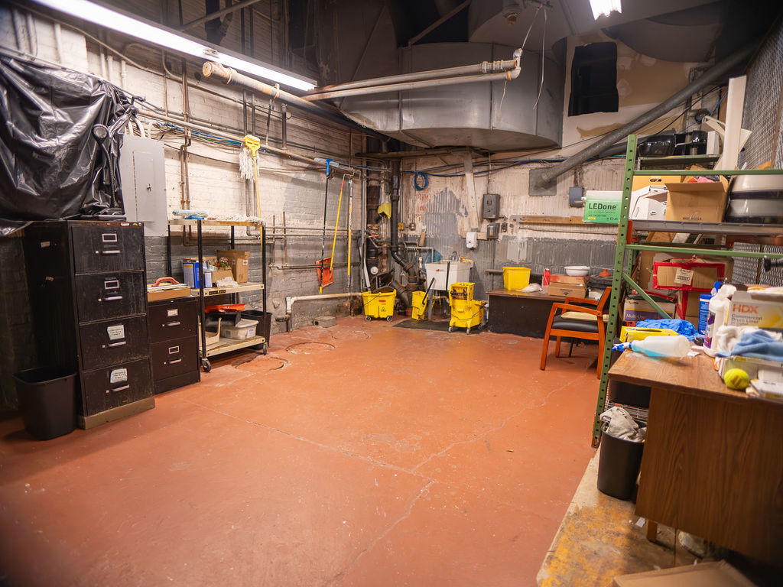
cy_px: 295
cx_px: 393
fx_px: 426
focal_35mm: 19
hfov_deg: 85.1
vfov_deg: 69.1
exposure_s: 1/160
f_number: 1.6
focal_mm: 16
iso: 800
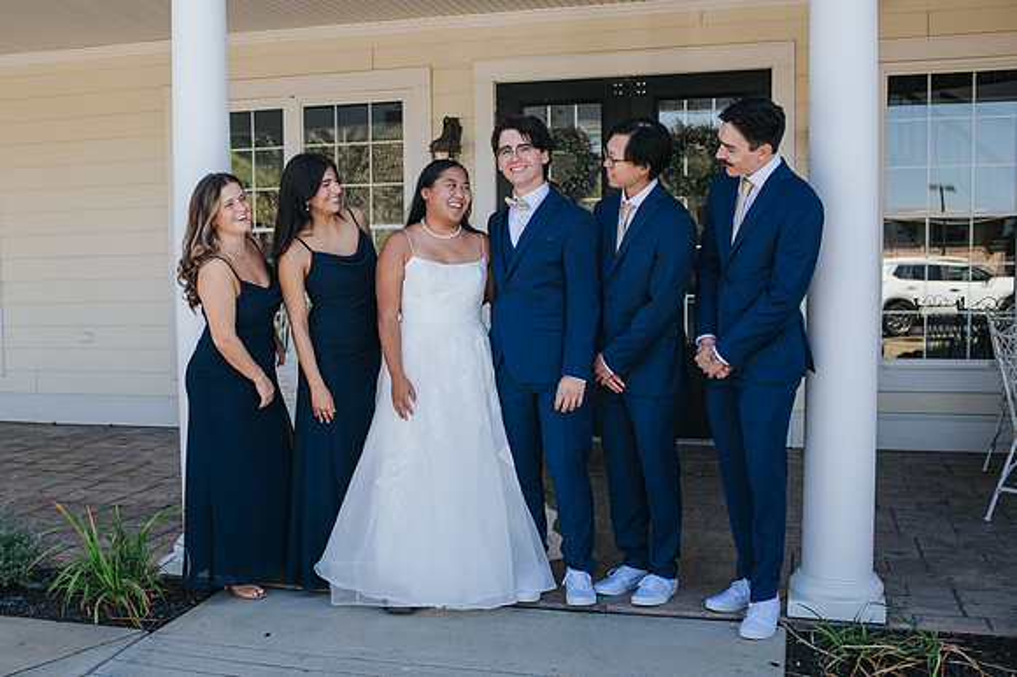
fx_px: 1188
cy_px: 376
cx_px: 436
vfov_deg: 31.8
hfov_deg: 46.2
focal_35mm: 42
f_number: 3.5
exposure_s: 1/320
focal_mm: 35
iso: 160
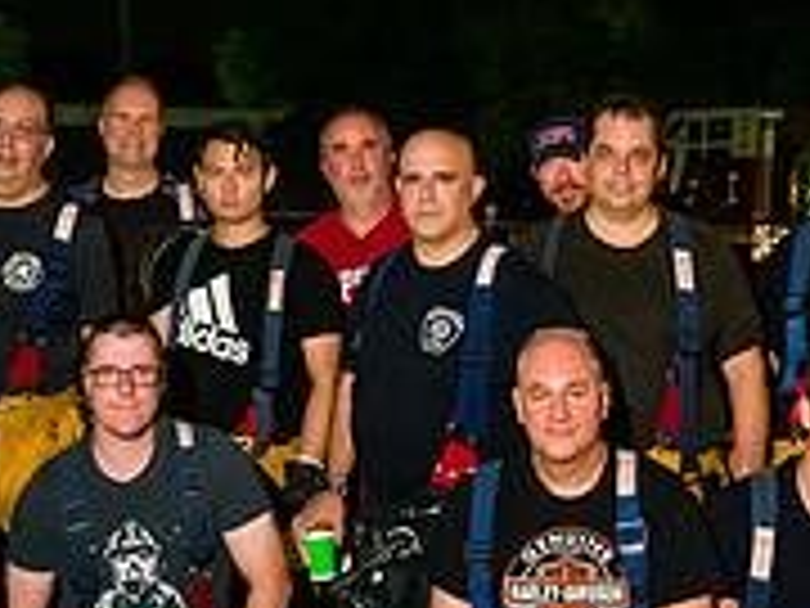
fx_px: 1895
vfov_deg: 18.1
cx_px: 220
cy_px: 175
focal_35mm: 81
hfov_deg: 23.9
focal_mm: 24
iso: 3200
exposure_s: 1/80
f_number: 5
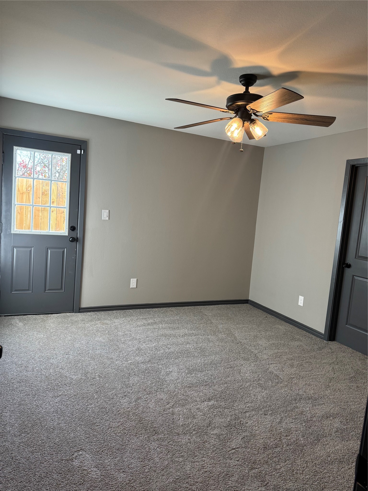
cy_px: 246
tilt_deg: -6.6
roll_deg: -4.3
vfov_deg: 71.6
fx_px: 340
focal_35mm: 24
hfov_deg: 56.8
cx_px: 184
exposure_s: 1/120
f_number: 1.78
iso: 125
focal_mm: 6.86
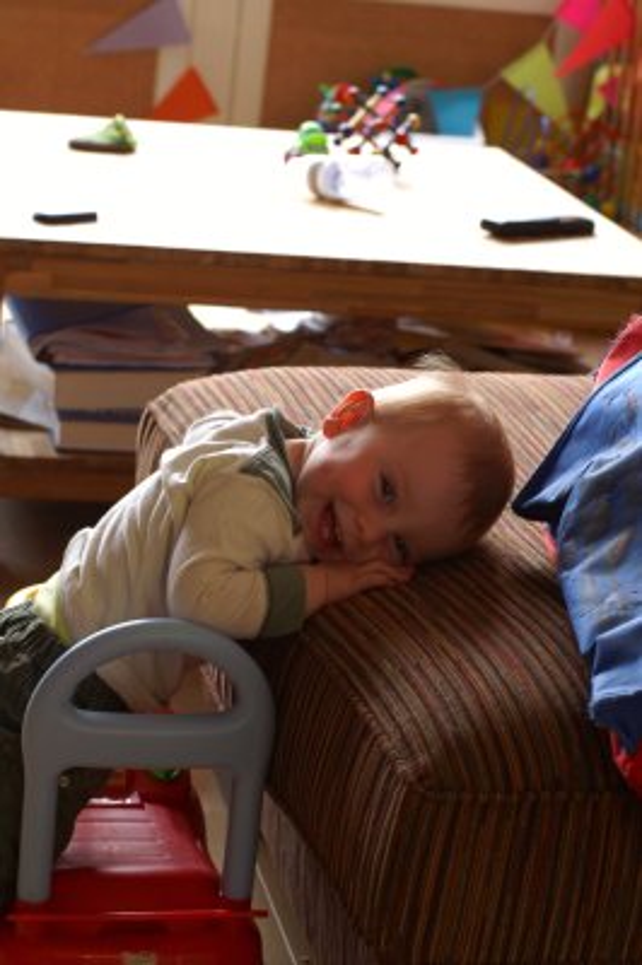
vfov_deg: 27.0
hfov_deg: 18.2
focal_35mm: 75
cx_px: 321
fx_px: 2010
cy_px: 482
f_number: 5
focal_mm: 50
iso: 400
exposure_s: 1/20
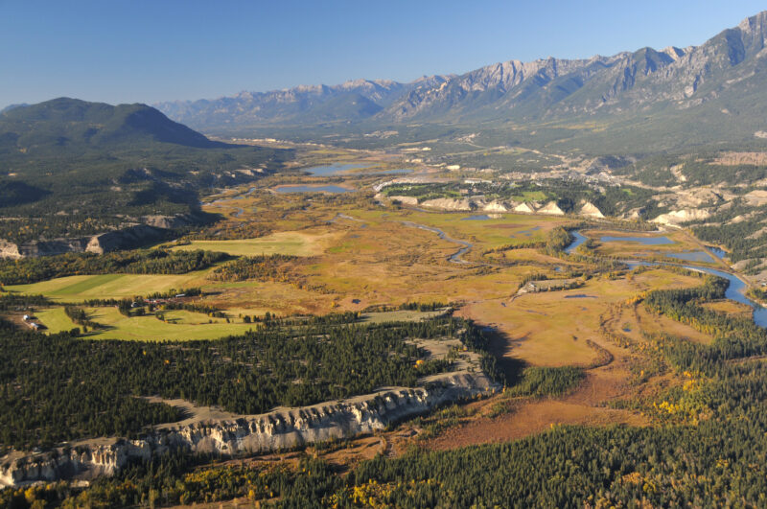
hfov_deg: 49.6
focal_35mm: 39
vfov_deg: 34.1
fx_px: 830
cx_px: 384
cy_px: 254
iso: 200
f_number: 6.3
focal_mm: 26
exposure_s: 1/250
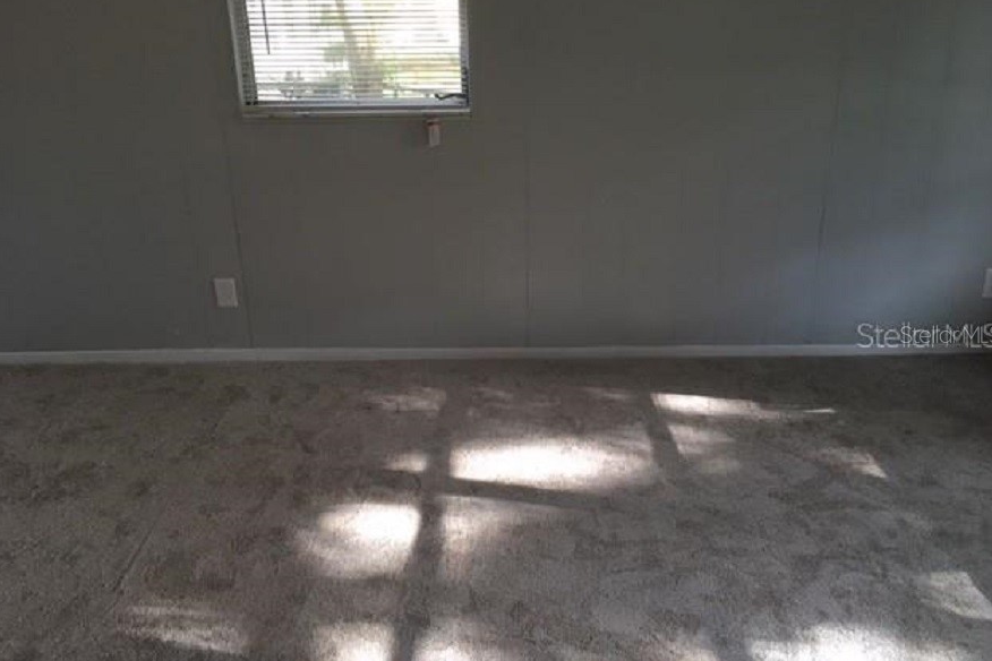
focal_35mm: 31
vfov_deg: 42.3
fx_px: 854
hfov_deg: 60.3
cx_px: 497
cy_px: 334
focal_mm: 4.15
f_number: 2.2
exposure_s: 1/30
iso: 32
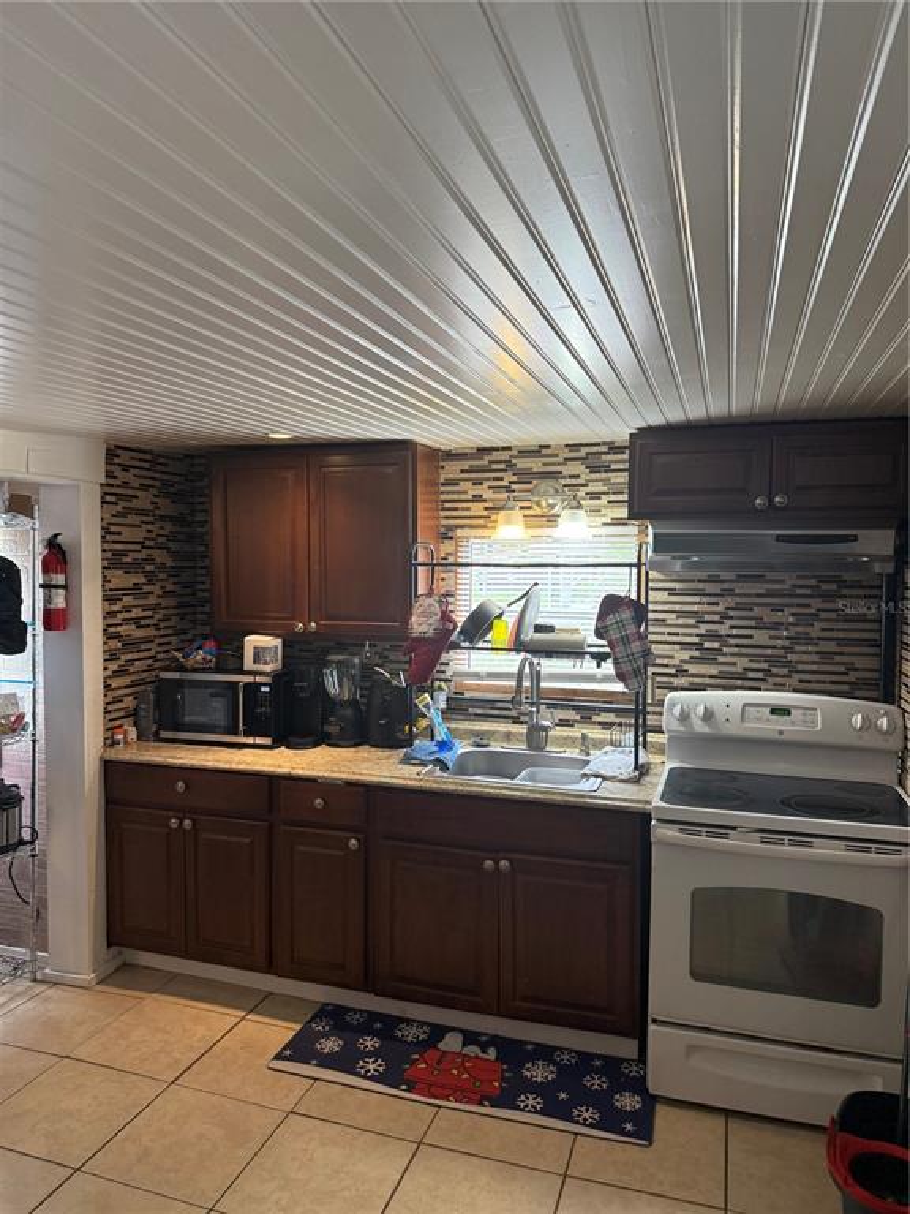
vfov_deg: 71.6
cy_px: 607
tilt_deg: -3.0
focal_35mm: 24
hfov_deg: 56.8
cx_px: 455
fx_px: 841
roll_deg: -0.7
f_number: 1.78
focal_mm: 6.76
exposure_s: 1/60
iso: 200
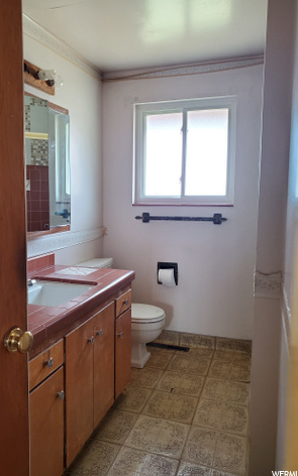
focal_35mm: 28
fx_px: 364
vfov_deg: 66.5
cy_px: 236
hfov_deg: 44.4
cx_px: 122
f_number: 2.4
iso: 200
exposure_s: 1/22
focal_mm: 4.3
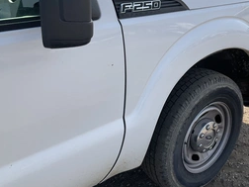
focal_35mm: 46
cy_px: 91
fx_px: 331
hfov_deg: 40.1
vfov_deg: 31.5
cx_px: 186
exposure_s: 1/842
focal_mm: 3
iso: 25
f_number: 1.8
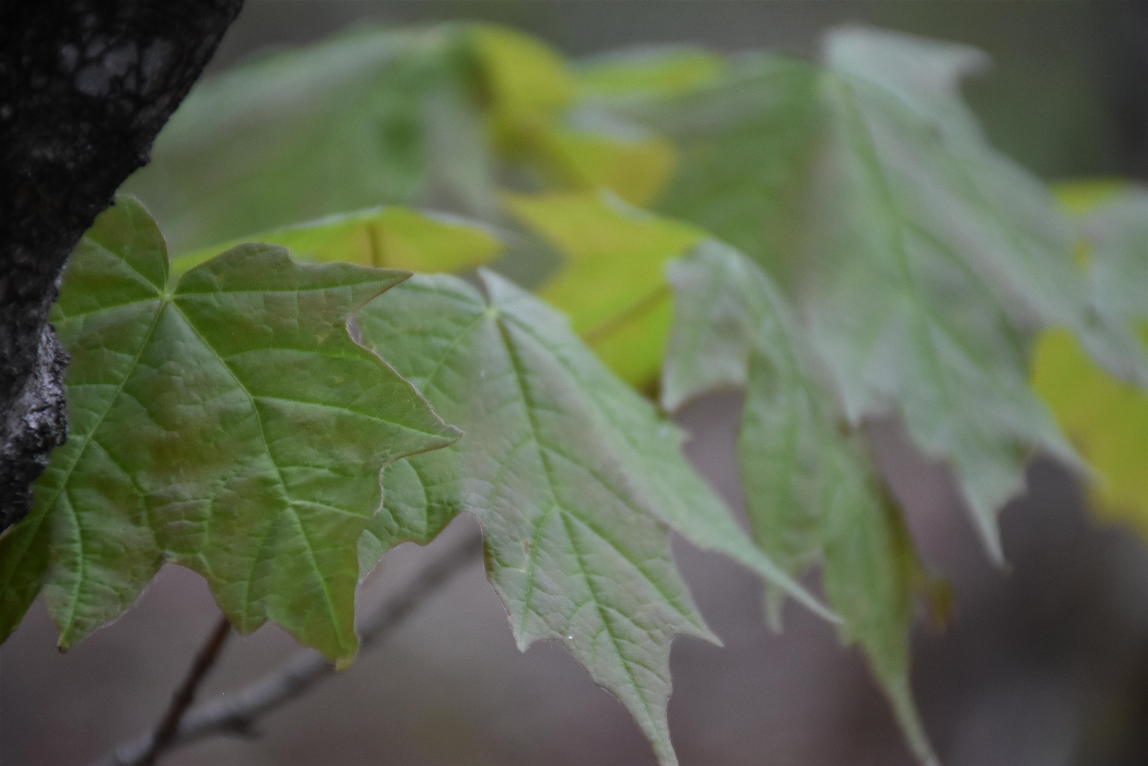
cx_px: 574
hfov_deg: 9.8
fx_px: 6696
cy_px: 383
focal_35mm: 210
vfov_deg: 6.5
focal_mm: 140
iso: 800
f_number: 5.6
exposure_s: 1/400
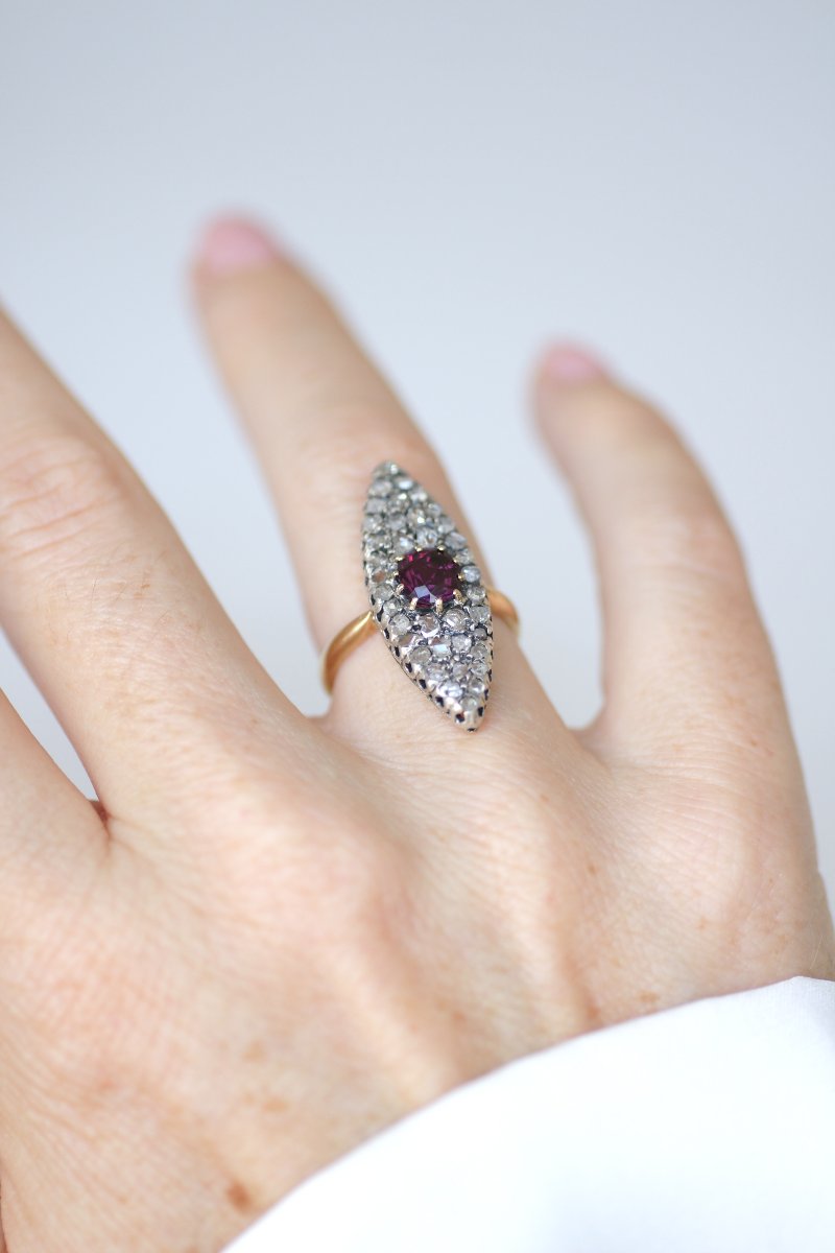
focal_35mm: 105
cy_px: 626
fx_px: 3653
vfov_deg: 19.5
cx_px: 418
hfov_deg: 13.0
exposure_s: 1/125
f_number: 2.8
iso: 200
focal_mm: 70
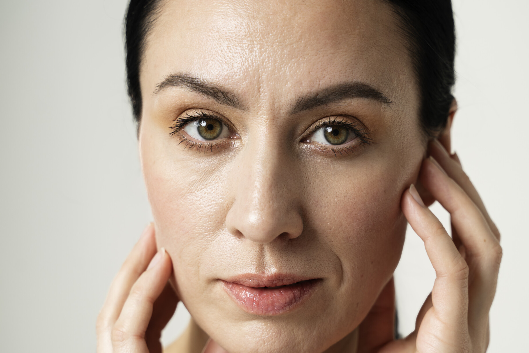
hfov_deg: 19.4
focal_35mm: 105
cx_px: 332
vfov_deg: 13.0
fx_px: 1543
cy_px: 226
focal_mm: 75
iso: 200
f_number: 5
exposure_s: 1/160
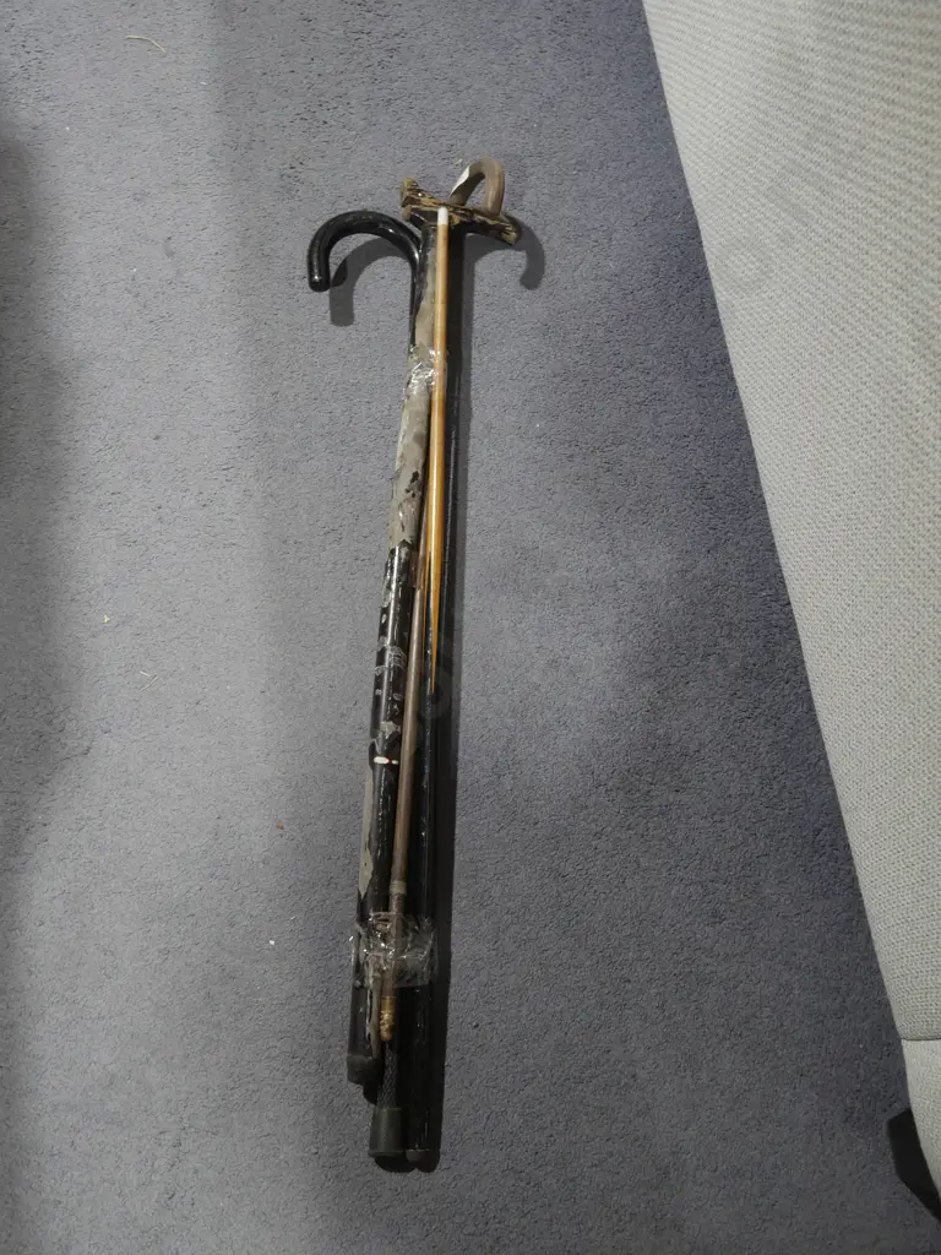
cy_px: 628
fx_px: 1232
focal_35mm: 34
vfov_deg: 54.0
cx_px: 470
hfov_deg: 41.8
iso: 500
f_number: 4
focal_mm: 17
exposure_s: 1/60
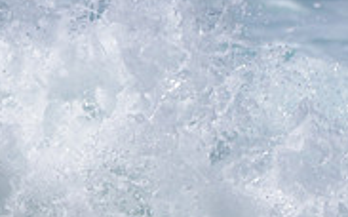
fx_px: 18828
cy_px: 192
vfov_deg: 0.7
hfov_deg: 1.1
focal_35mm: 1987
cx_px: -91
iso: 72
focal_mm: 500
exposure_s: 1/2000
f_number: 5.6
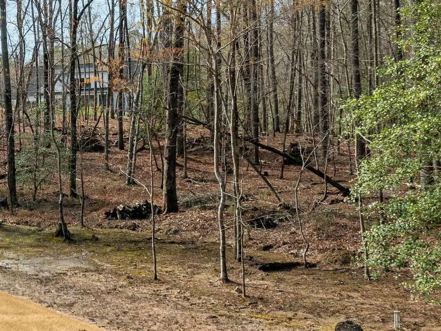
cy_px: 163
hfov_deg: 29.5
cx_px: -41
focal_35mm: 59
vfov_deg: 24.8
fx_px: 752
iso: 220
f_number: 2.8
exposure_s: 1/1250
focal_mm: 12.29
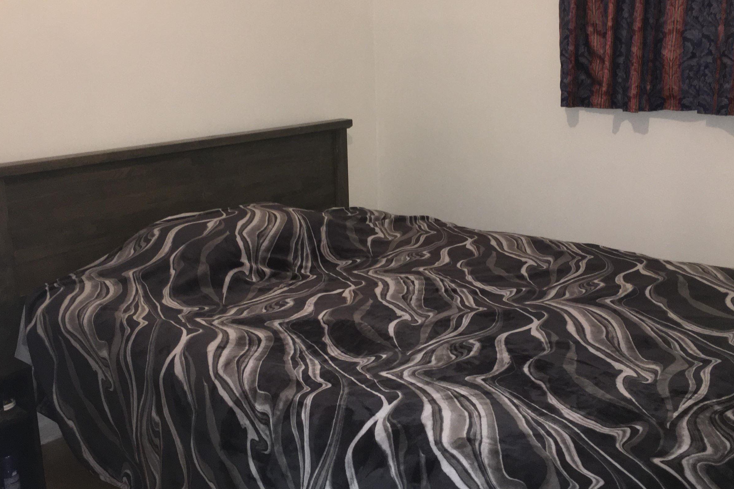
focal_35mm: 39
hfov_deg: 49.5
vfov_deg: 34.2
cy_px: 241
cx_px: 394
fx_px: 795
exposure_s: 1/16
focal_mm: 4.15
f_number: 2.2
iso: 80
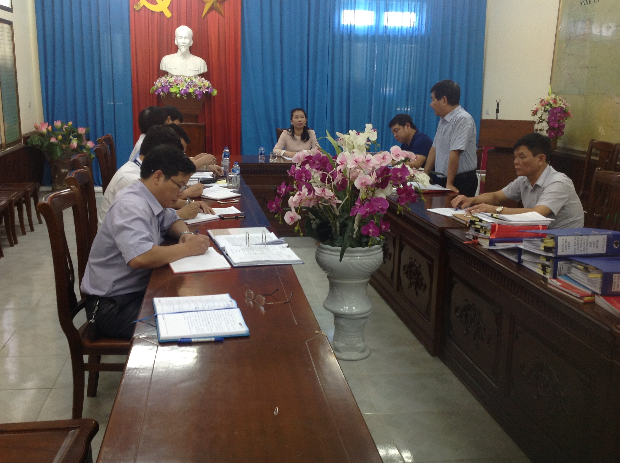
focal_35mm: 37
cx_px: 294
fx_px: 662
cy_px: 237
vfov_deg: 38.6
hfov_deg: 50.2
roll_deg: -2.4
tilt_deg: -16.2
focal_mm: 4.28
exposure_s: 1/15
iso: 80
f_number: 2.4
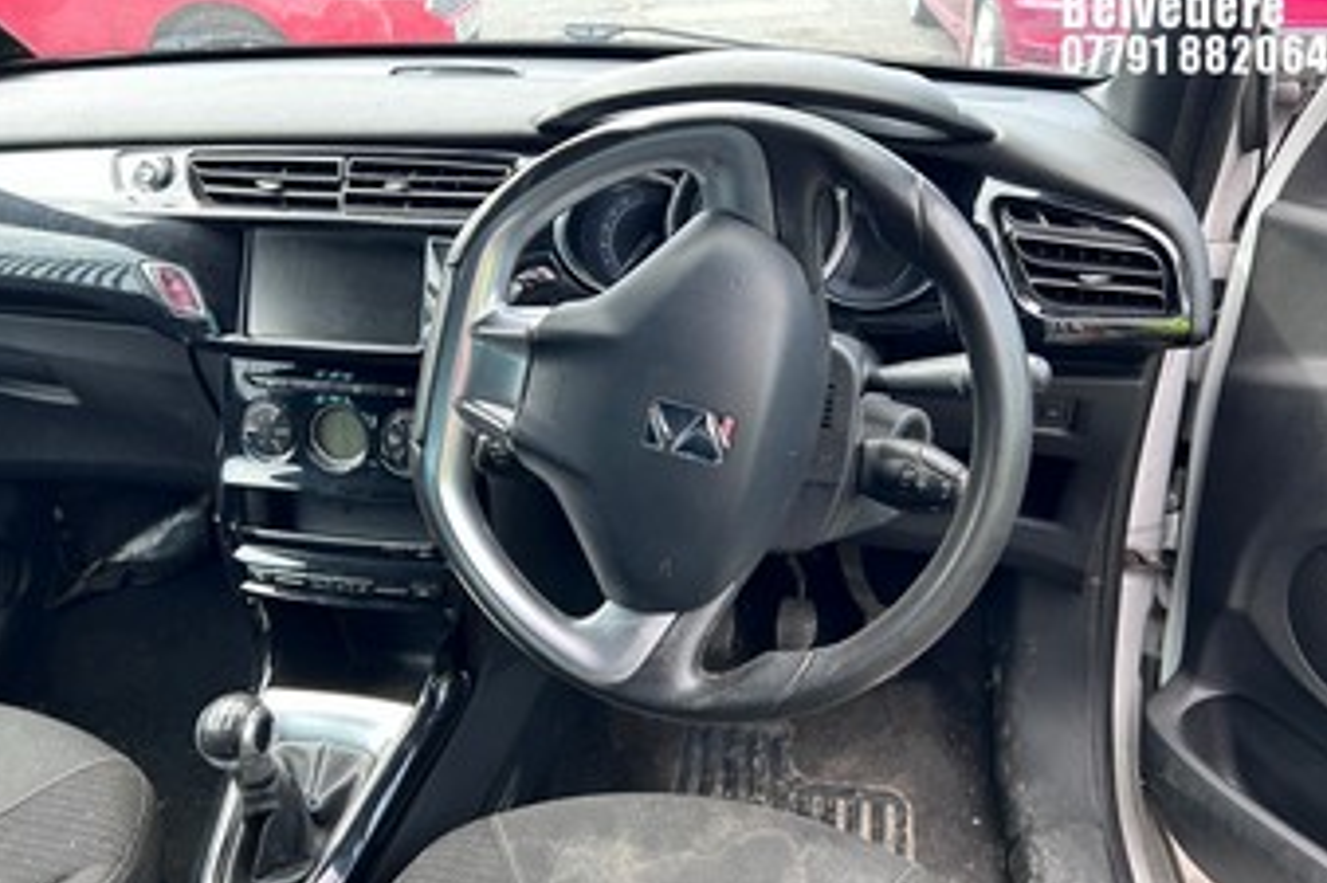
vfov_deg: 46.3
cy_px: 494
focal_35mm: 28
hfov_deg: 65.5
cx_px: 656
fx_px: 1032
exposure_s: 1/121
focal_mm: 5.7
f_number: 1.5
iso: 50
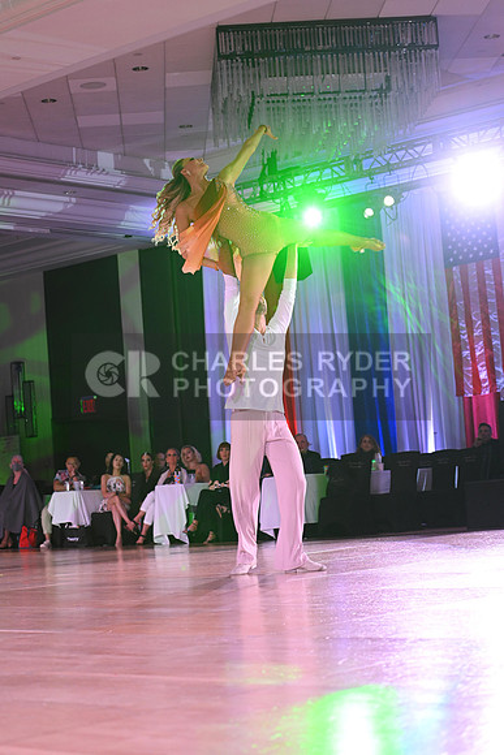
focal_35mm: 70
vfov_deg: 28.8
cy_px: 378
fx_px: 1469
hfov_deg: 19.5
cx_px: 252
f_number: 4.5
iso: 1600
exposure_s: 1/200
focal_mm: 70
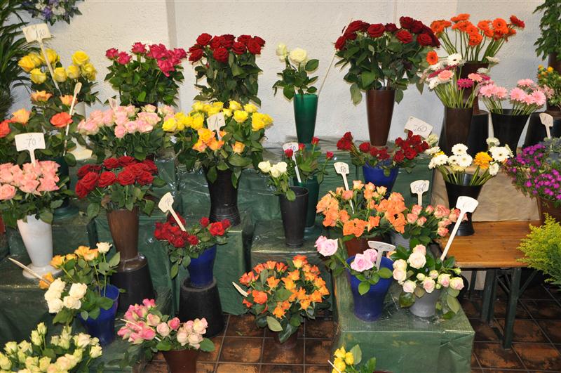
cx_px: 280
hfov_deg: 59.6
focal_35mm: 32
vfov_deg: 41.6
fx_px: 490
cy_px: 186
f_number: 3.8
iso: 800
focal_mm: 21
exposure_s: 1/30
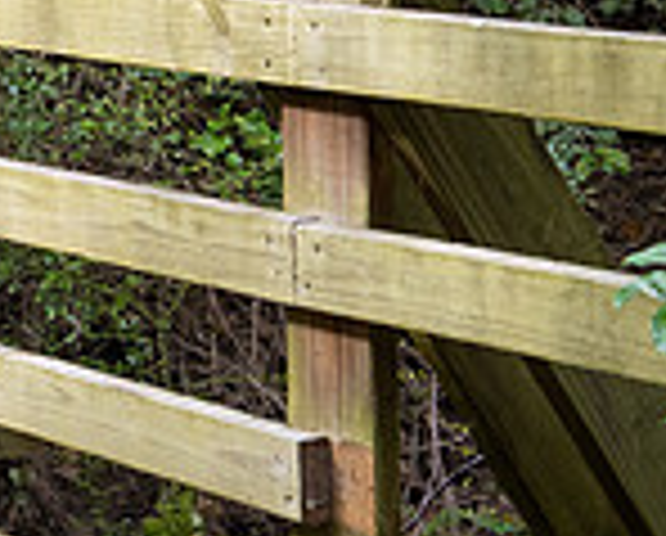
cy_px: -144
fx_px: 3121
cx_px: -601
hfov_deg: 11.2
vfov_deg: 9.6
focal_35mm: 158
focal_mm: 20
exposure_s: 1/80
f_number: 7.1
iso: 400
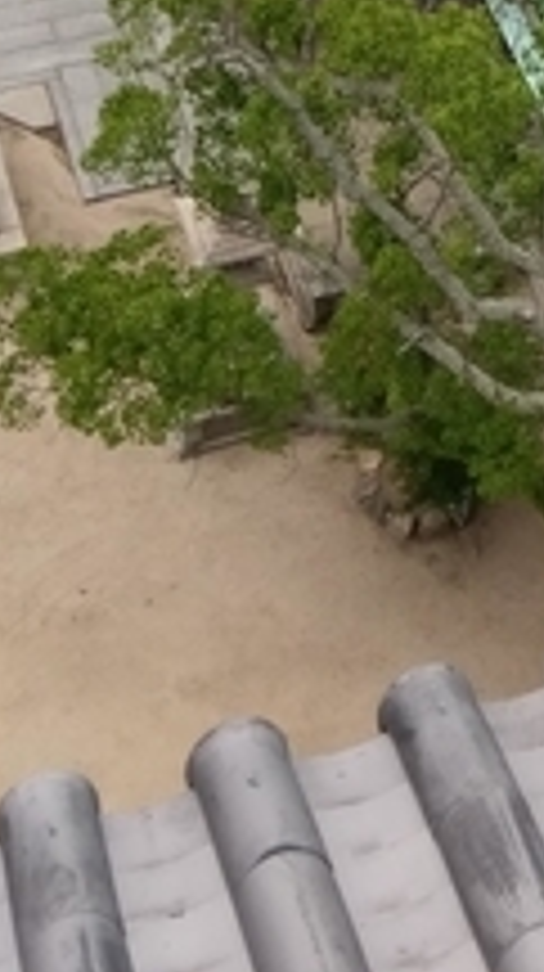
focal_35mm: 105
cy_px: -274
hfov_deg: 11.0
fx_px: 2701
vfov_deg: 19.0
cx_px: 863
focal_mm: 4.58
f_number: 1.8
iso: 100
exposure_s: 1/632
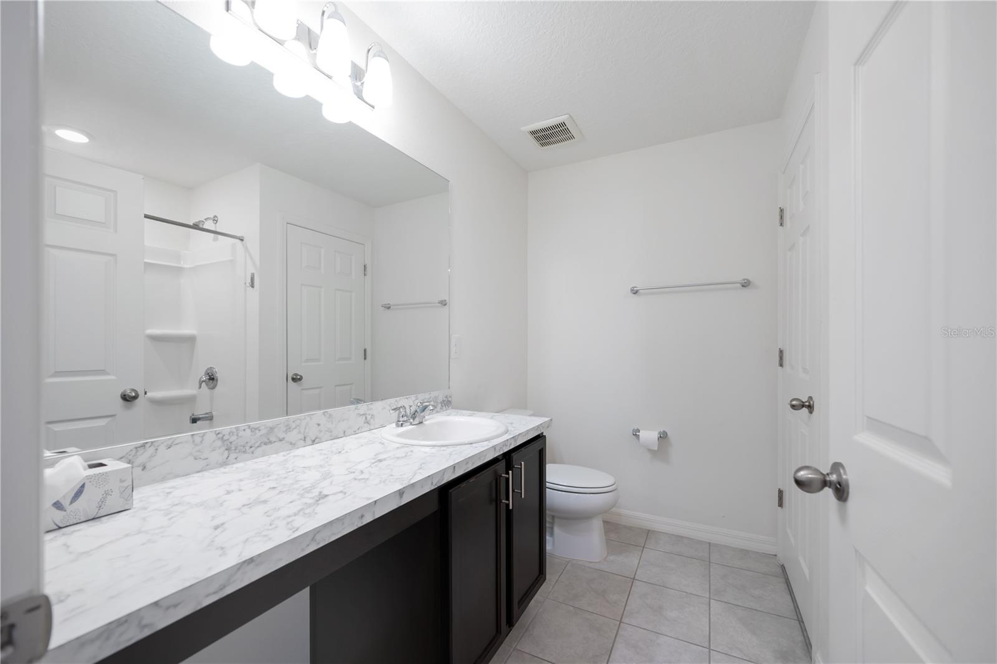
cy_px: 332
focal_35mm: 14
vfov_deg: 81.2
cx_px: 498
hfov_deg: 104.3
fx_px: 388
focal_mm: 14
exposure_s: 1/25
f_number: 4
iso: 320
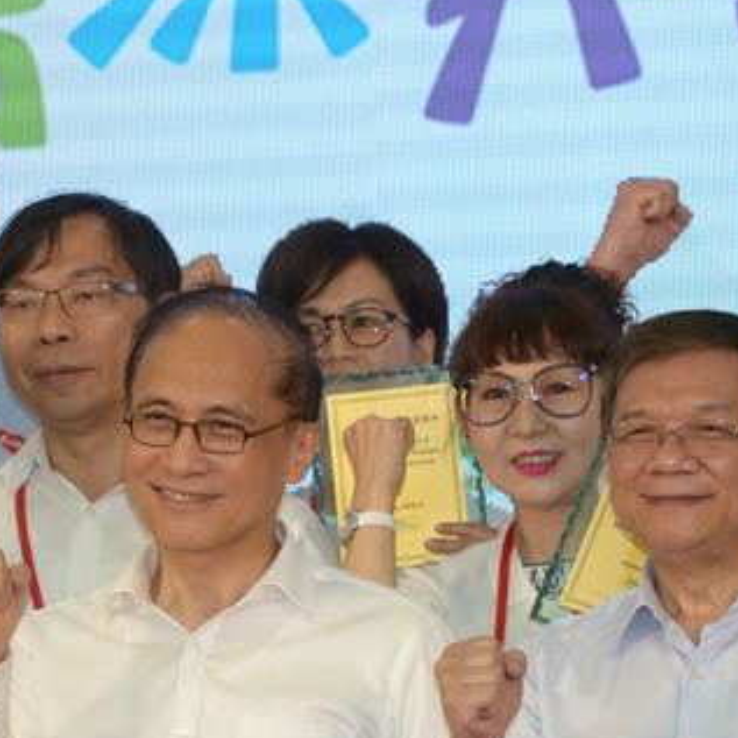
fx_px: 7936
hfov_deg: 5.3
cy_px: 469
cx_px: 244
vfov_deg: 5.3
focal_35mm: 329
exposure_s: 1/200
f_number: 5.6
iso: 800
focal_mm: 120
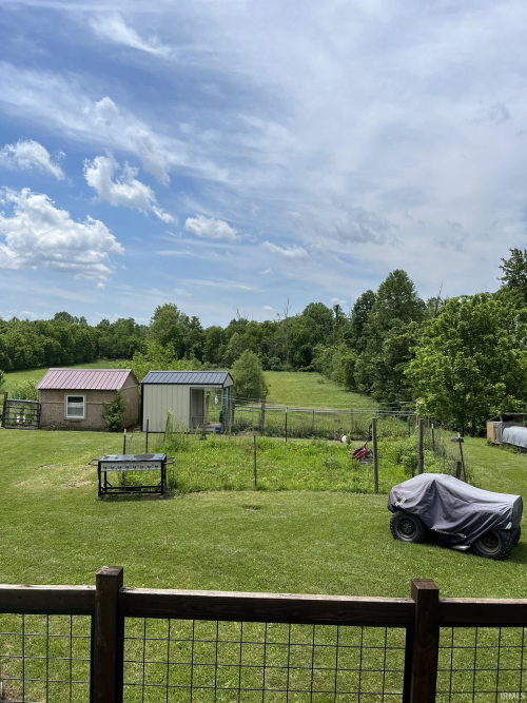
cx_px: 264
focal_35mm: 26
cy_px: 352
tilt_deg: -0.1
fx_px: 528
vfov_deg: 67.3
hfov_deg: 53.0
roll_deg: -0.7
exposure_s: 1/5556
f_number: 1.6
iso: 50
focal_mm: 5.1
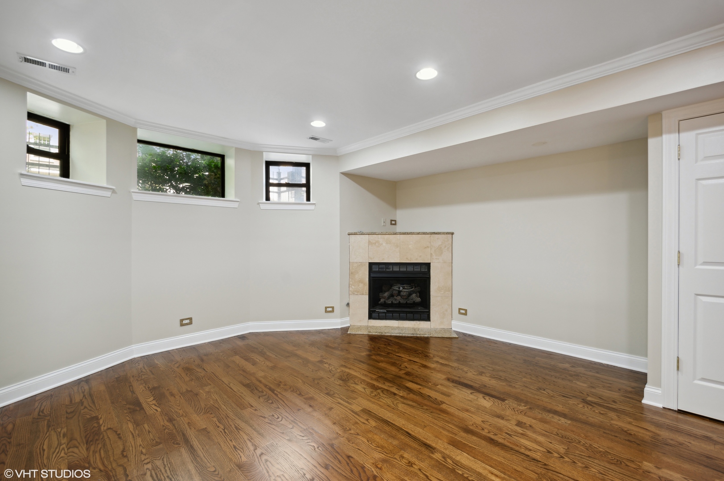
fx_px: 301
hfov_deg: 100.4
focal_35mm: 15
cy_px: 240
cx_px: 362
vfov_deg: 77.2
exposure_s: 1/2
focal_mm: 10
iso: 100
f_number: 11
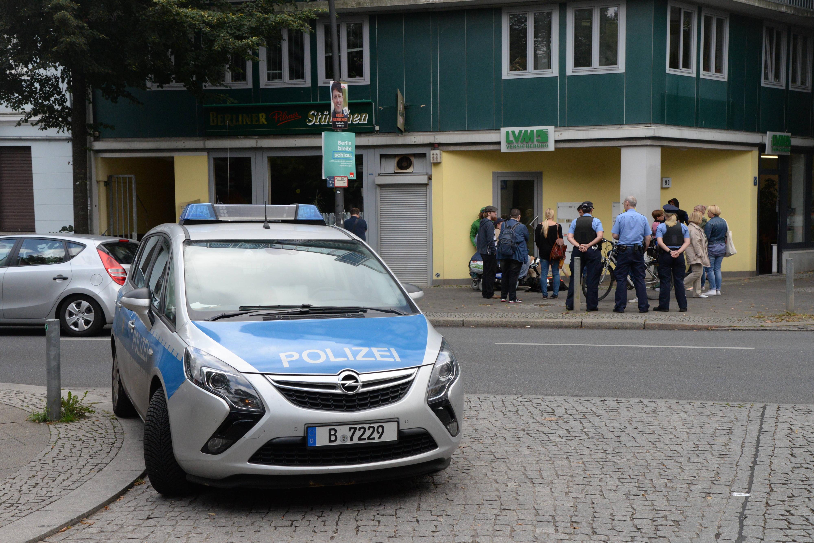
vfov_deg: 27.0
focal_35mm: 50
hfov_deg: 39.6
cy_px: 272
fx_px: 1131
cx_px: 407
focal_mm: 50
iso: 2500
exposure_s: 1/1600
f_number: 8
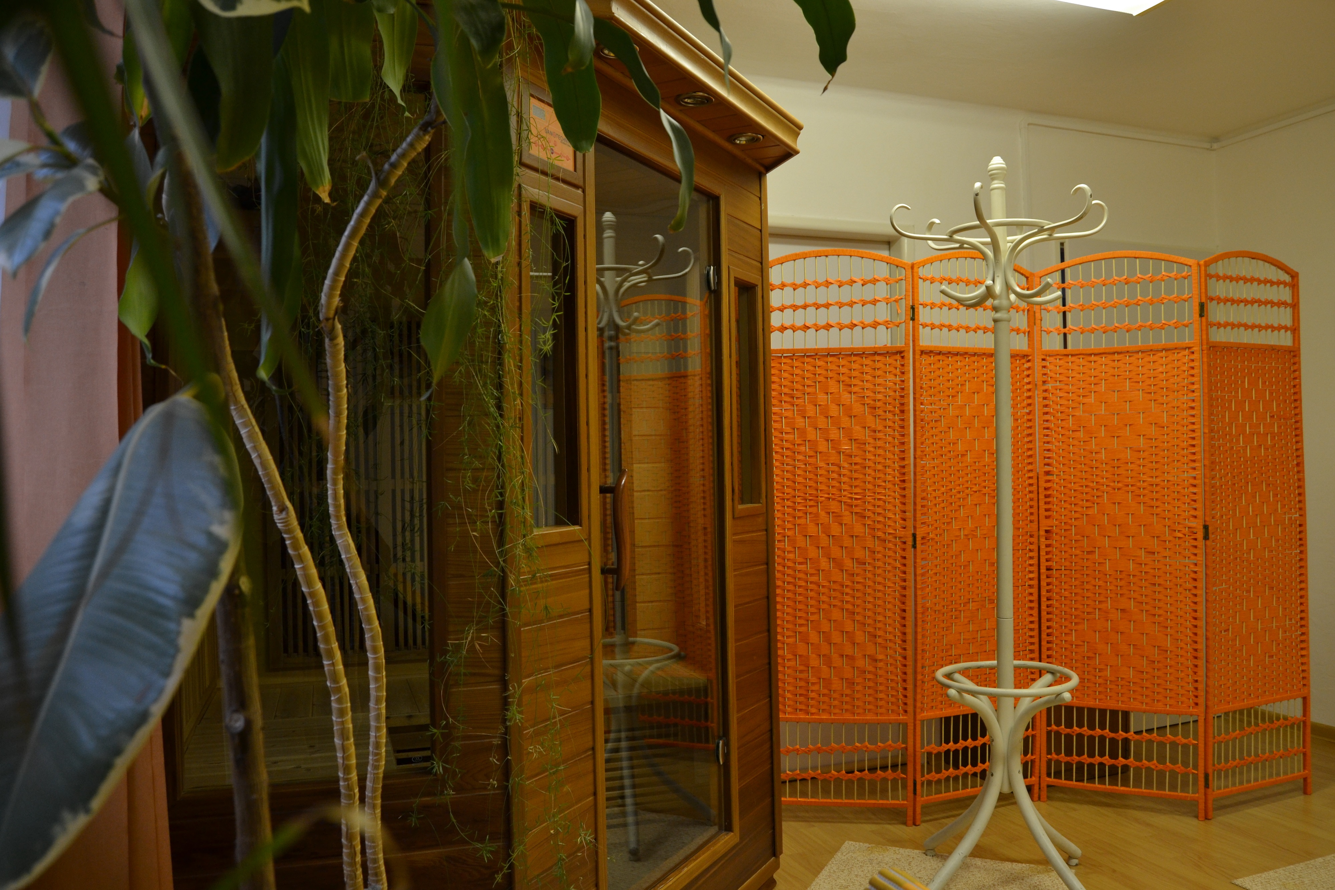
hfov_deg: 67.4
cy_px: 445
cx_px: 668
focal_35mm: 27
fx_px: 1001
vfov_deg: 47.9
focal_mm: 18
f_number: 5
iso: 400
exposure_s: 1/30
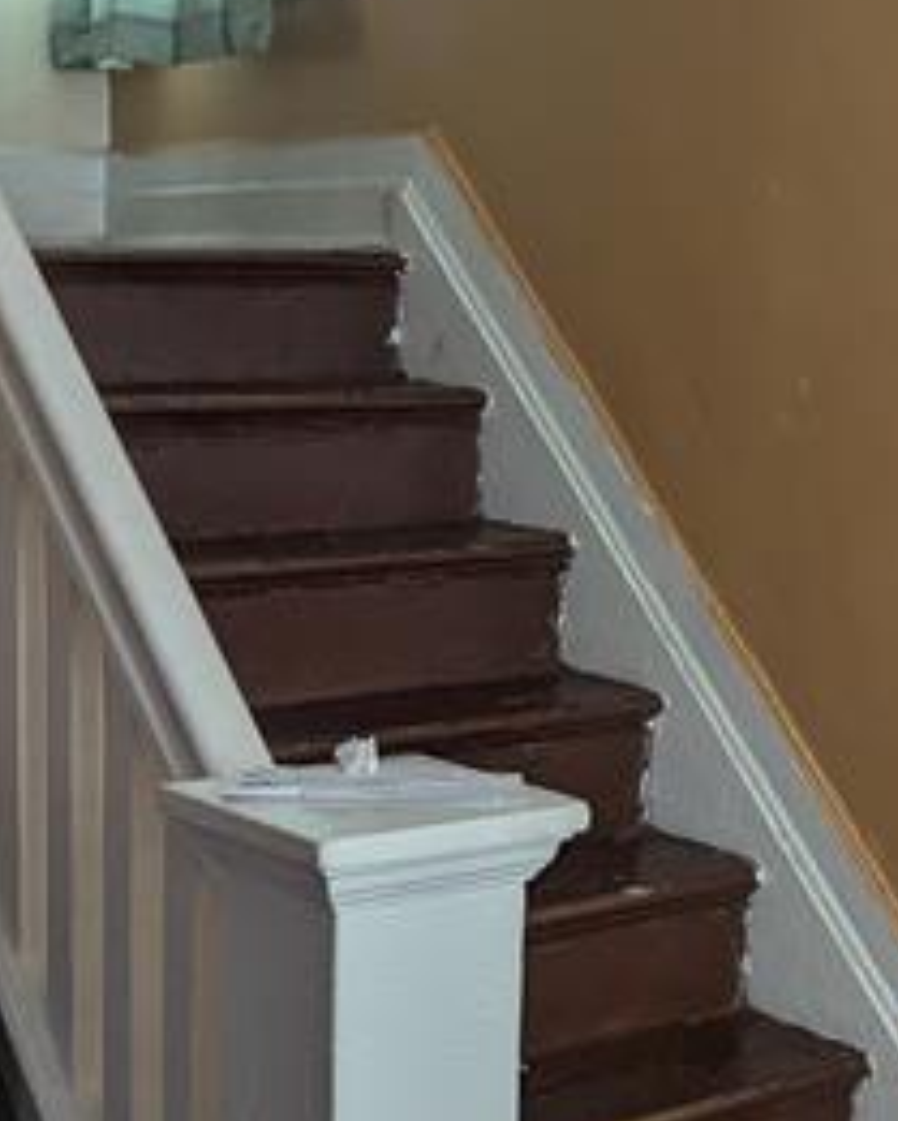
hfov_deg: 22.0
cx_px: 687
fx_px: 2291
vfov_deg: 27.5
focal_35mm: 69
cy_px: 550
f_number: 1.85
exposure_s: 1/237
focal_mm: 6.81
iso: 445
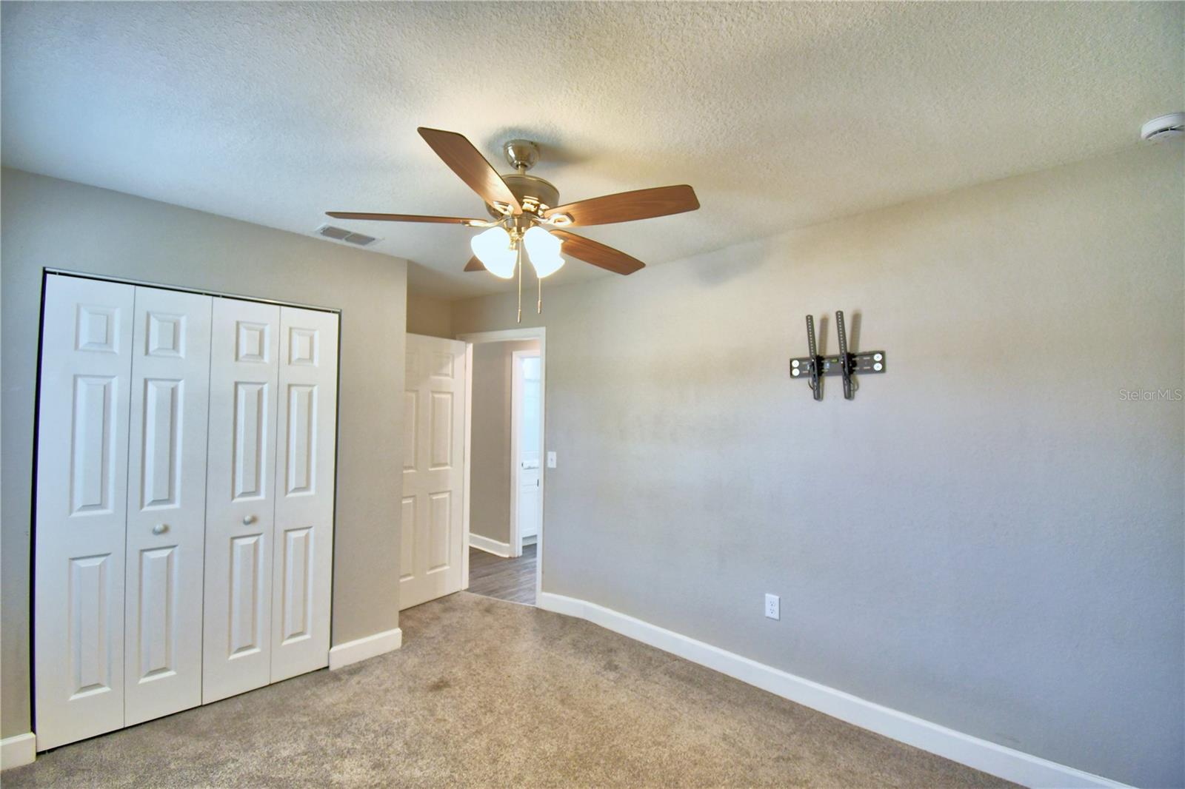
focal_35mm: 15
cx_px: 592
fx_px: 494
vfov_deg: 77.3
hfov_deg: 100.4
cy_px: 394
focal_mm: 10
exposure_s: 1/60
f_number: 4.5
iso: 400
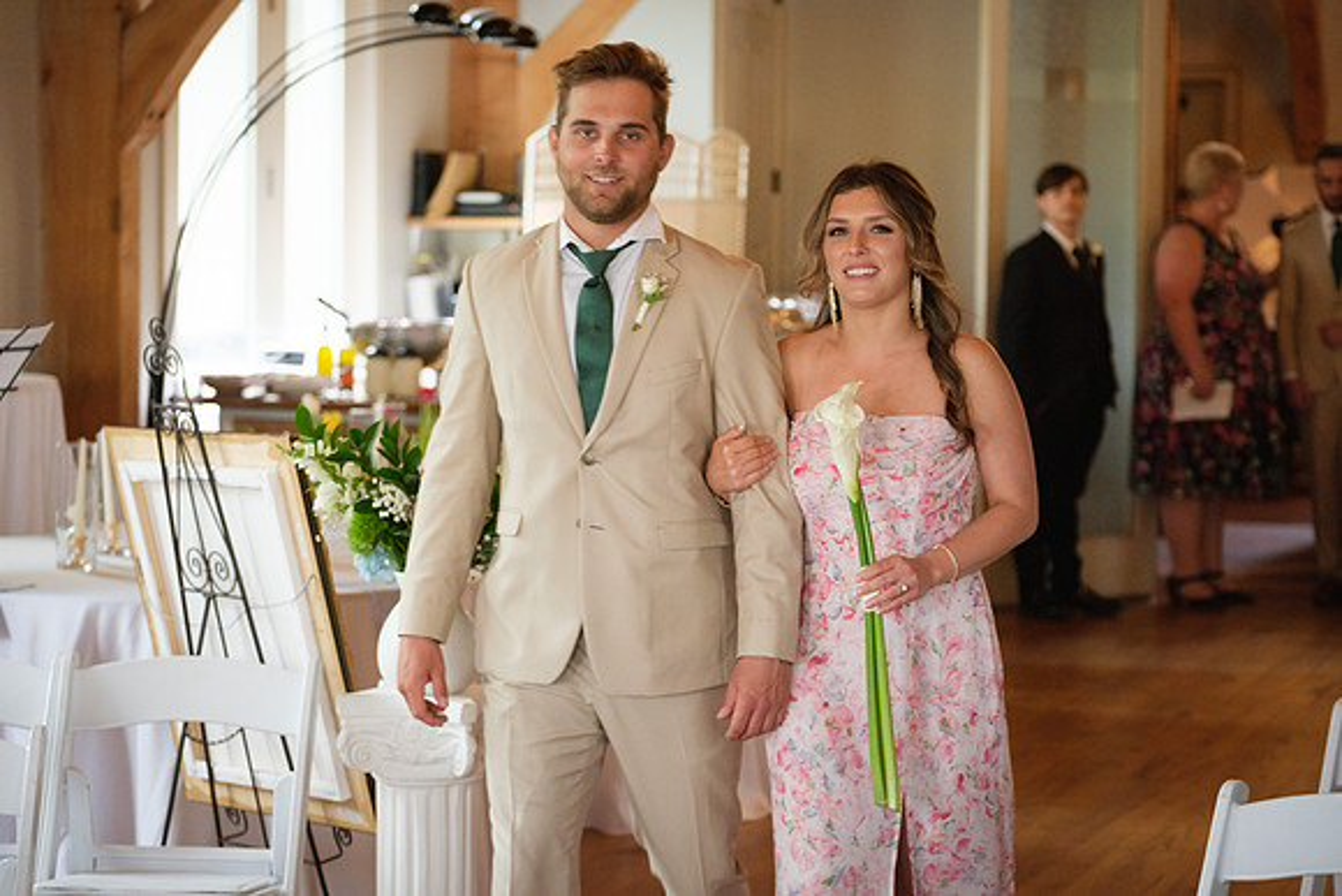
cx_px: 671
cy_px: 448
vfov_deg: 12.8
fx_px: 3989
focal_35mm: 107
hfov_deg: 19.1
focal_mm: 71.5
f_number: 2.8
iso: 800
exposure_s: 1/125
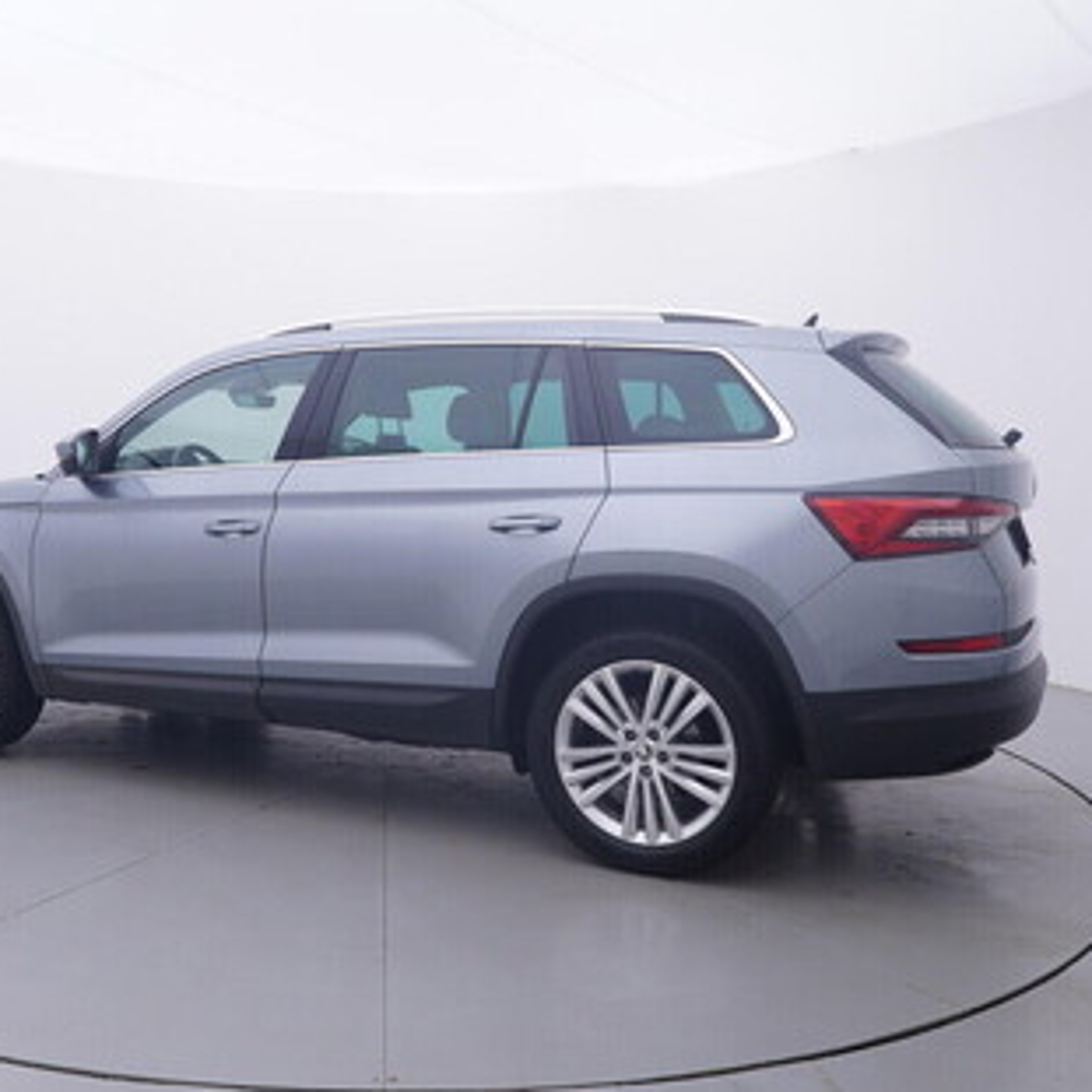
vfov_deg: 48.7
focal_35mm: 34
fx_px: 1205
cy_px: 518
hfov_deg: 48.1
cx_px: 381
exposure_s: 1/80
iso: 200
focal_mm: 15
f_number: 5
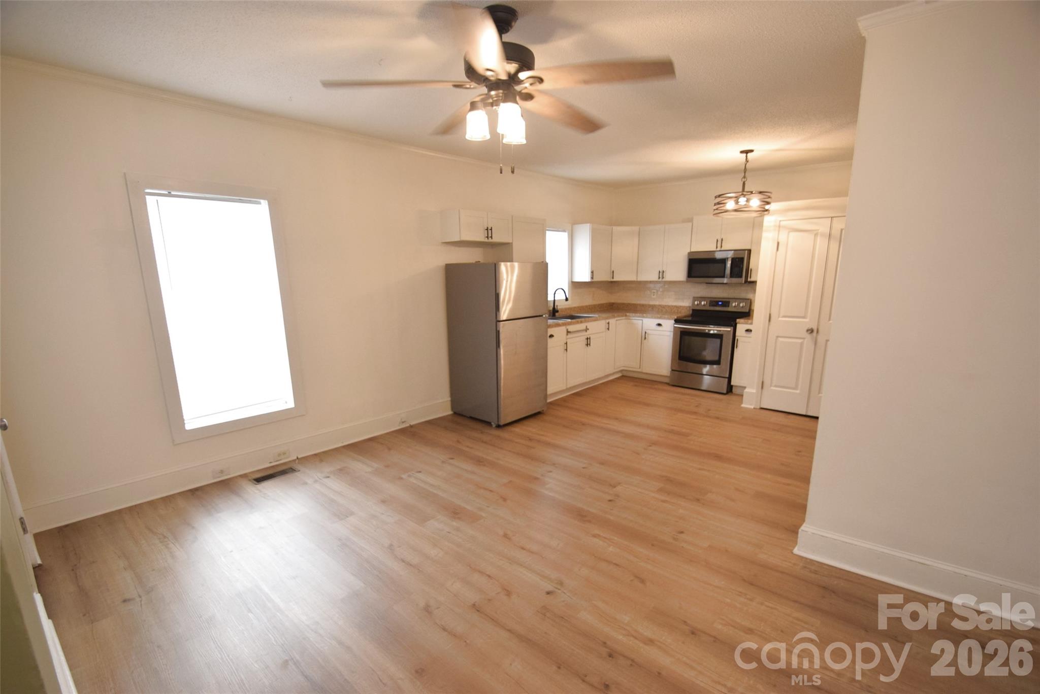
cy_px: 347
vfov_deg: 77.4
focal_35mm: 15
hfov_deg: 100.4
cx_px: 520
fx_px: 434
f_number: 4.5
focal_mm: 10
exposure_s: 1/80
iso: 800
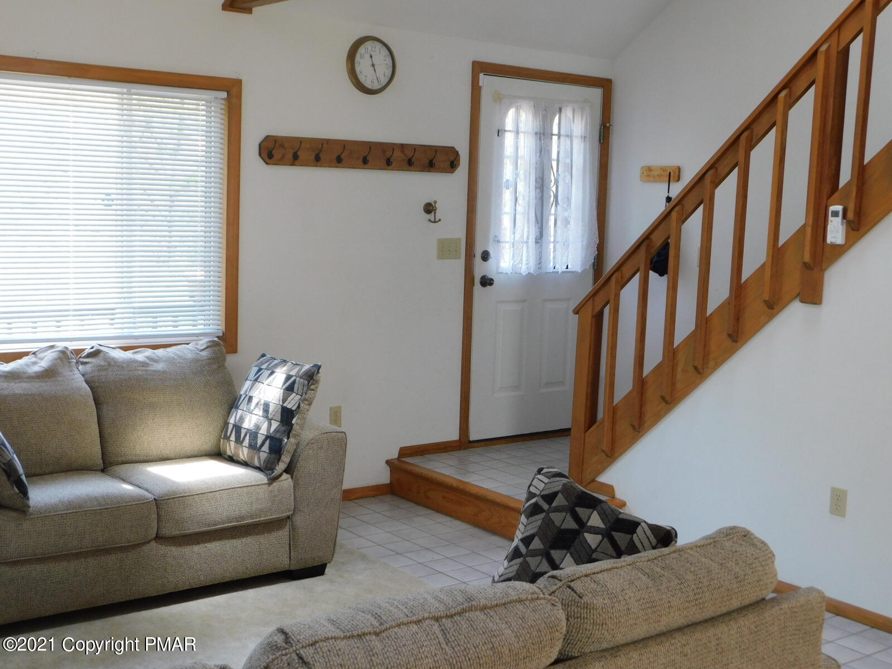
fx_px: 1160
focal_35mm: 45
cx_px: 446
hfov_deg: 42.1
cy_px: 334
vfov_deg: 32.2
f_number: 3.7
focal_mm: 8
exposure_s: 1/30
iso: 180
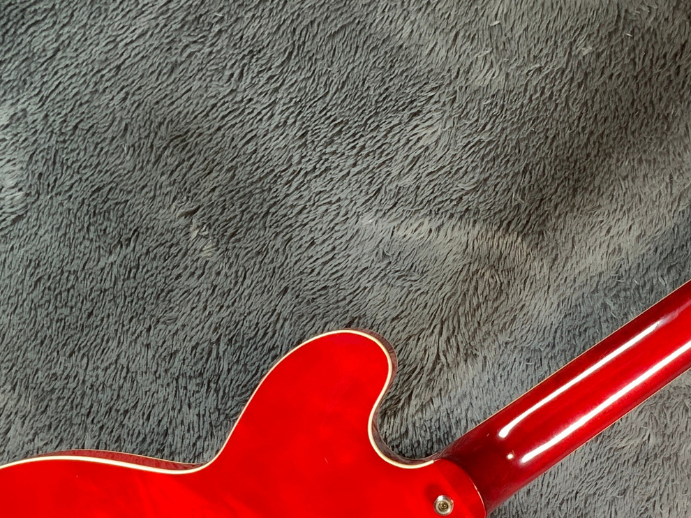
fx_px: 1497
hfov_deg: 25.8
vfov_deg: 19.2
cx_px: 467
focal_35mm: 75
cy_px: 496
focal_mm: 3
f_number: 1.8
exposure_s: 1/62
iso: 64
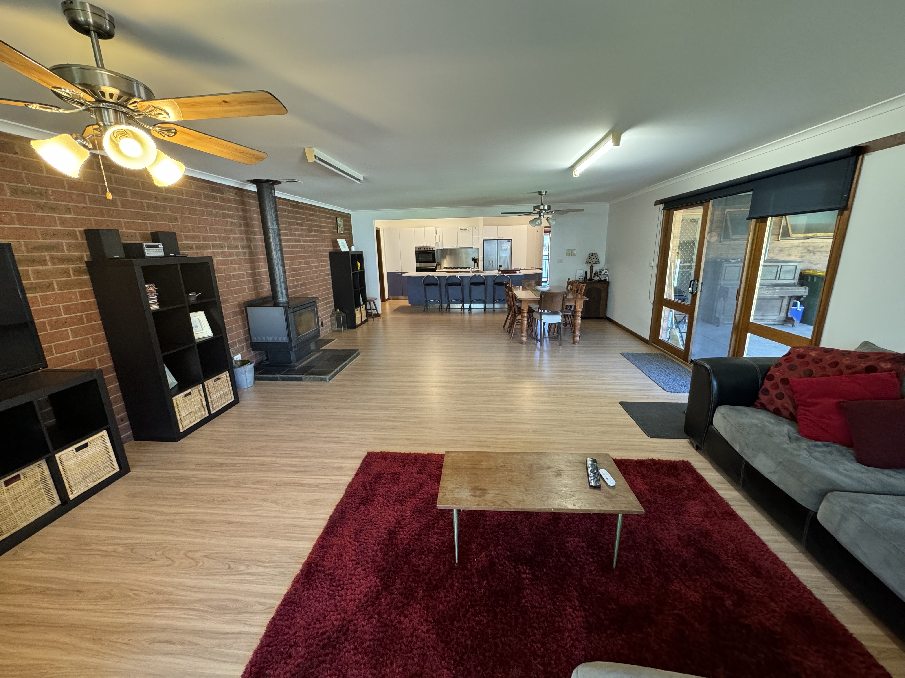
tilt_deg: -13.6
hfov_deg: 102.1
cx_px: 452
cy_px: 339
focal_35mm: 14
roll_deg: +1.7
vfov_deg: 85.7
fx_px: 366
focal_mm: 2.22
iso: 250
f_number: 2.2
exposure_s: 1/50
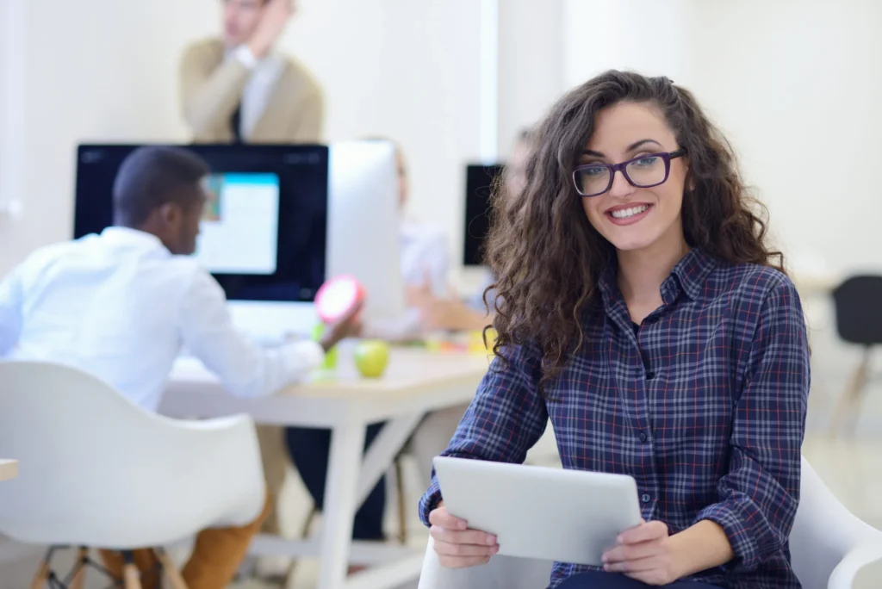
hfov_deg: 23.9
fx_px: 2084
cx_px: 441
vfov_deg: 16.1
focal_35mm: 85
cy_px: 294
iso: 400
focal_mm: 85
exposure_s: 1/160
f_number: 2.8
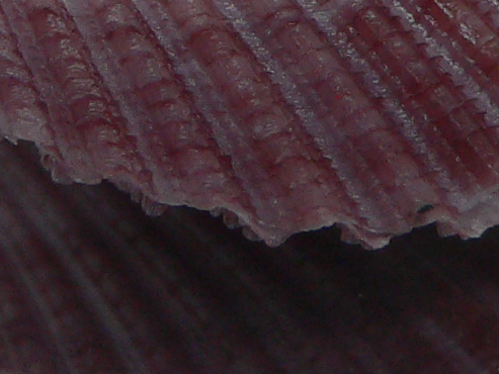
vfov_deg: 10.2
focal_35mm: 143
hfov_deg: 13.8
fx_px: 2062
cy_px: -54
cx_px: 224
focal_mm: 4.6
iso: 150
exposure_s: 1/60
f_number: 2.8
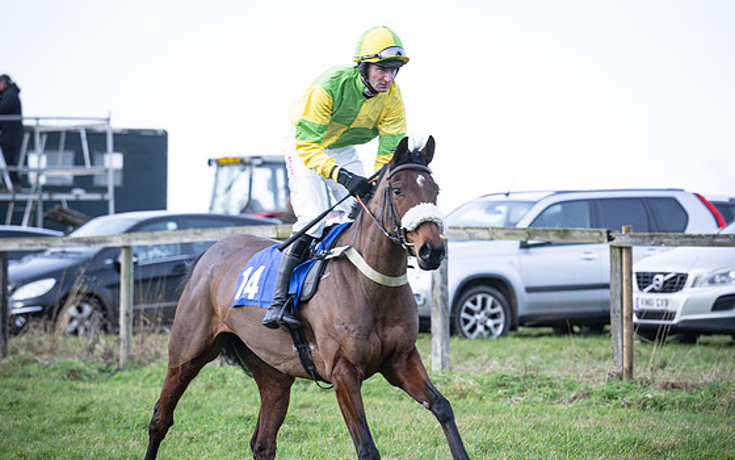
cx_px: 371
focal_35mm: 234
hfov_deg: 9.0
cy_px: 288
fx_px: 4687
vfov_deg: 5.6
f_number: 4
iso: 400
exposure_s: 1/800
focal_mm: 150
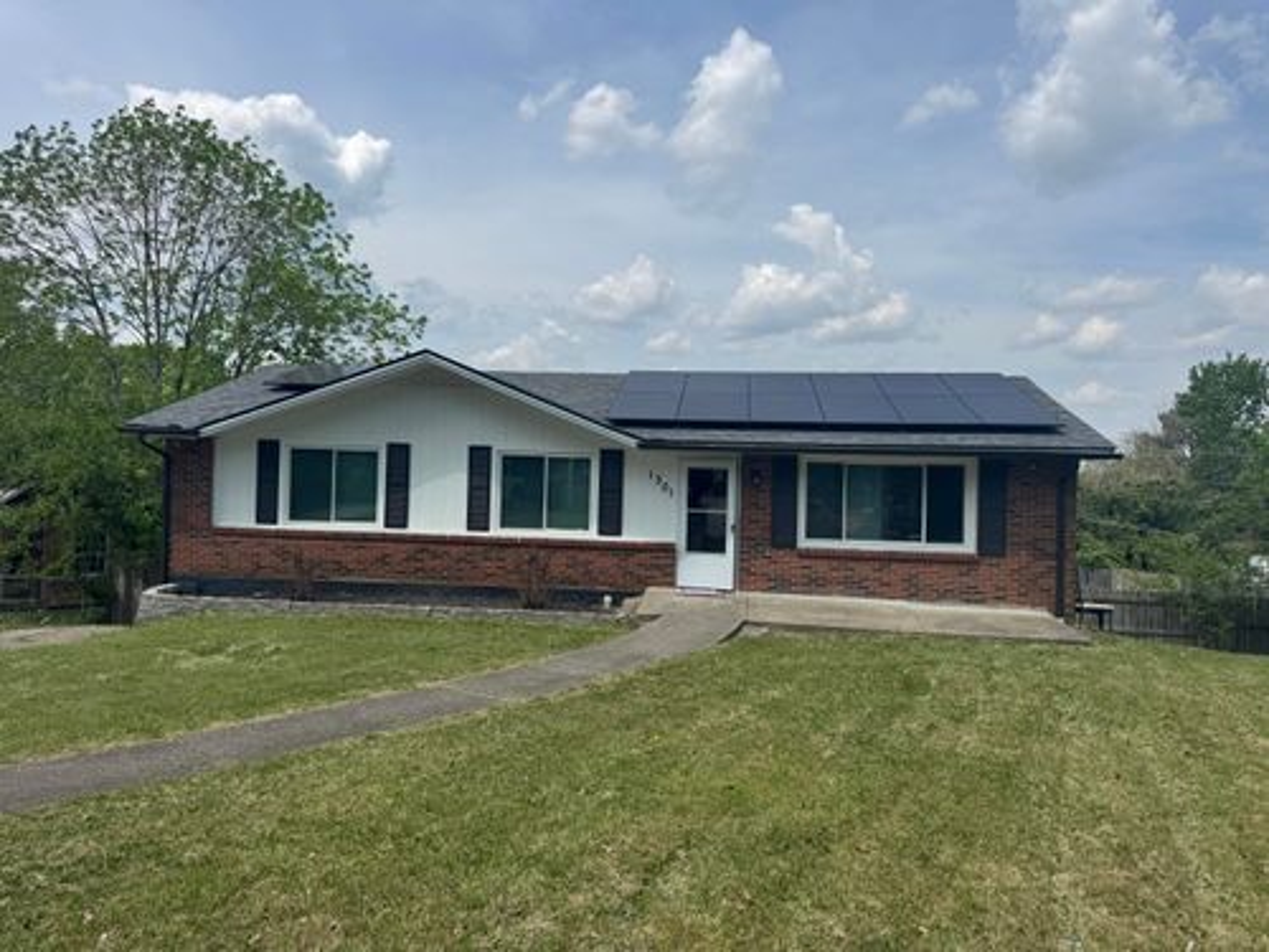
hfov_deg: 71.6
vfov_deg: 56.8
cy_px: 476
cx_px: 634
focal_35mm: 24
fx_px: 880
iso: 80
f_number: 1.78
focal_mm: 6.76
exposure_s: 1/5814
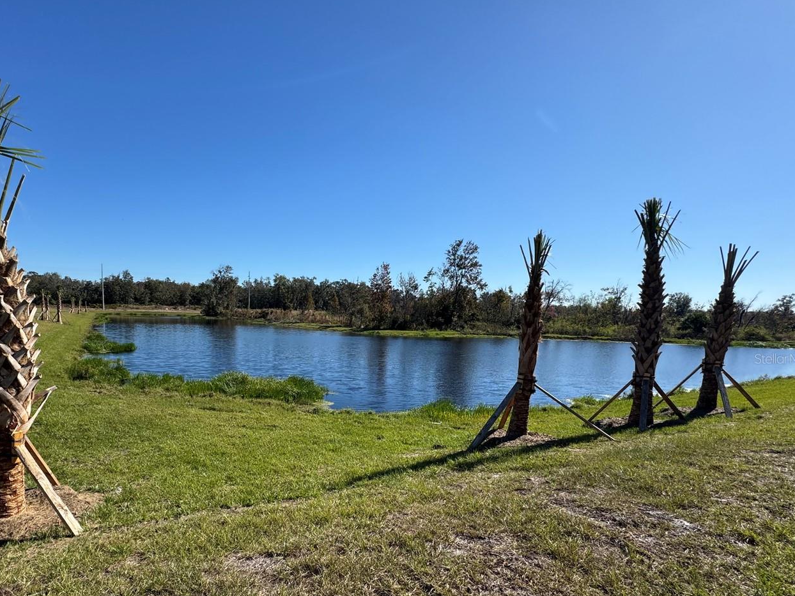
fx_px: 413
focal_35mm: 18
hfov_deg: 86.2
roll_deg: -1.7
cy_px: 358
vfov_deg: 70.8
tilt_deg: -7.1
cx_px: 304
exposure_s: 1/2083
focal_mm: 2.22
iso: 50
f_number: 2.2
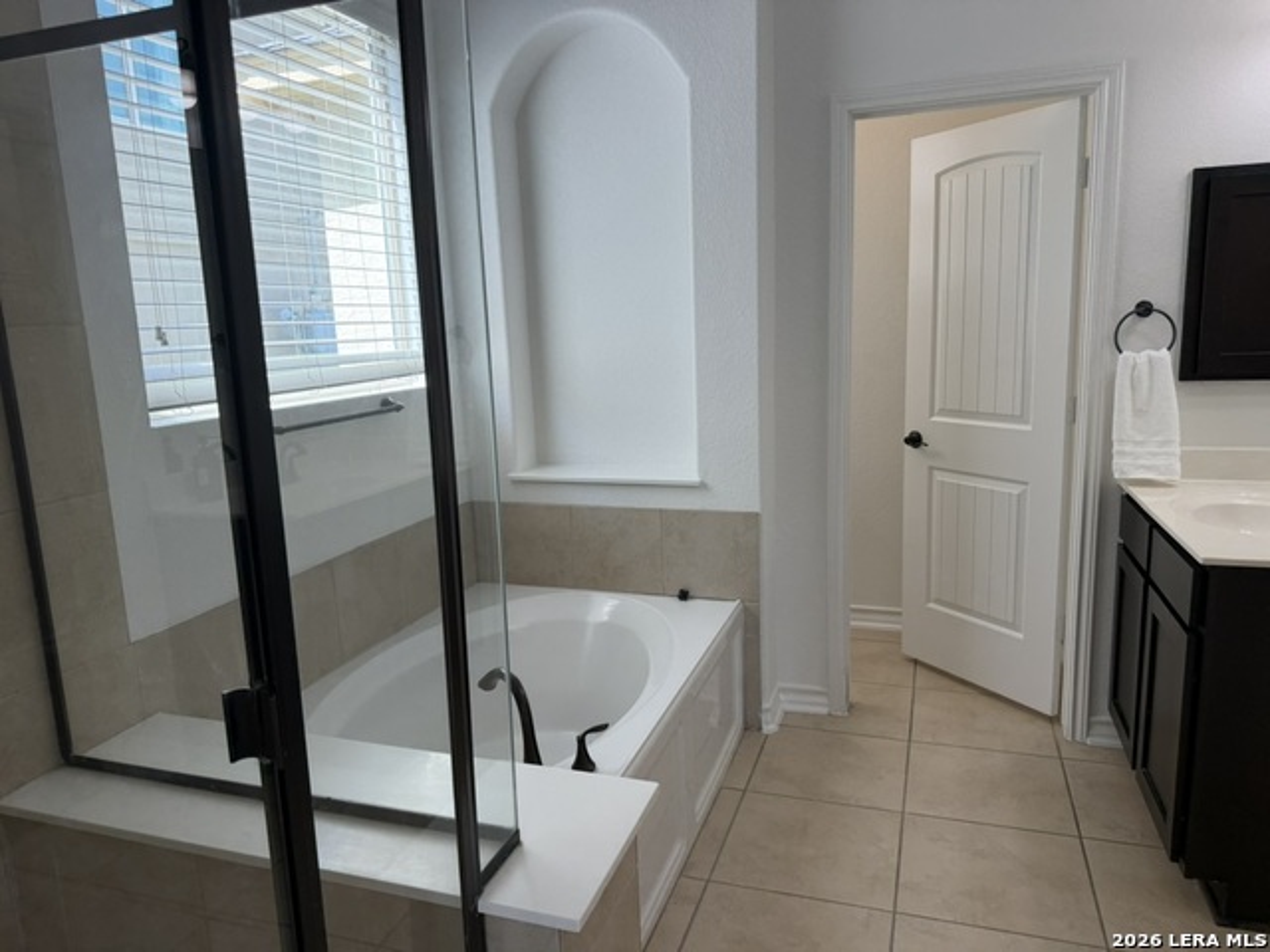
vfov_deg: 56.8
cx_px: 635
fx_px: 881
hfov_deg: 71.6
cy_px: 476
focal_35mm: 24
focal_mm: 6.76
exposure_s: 1/130
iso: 80
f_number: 1.78
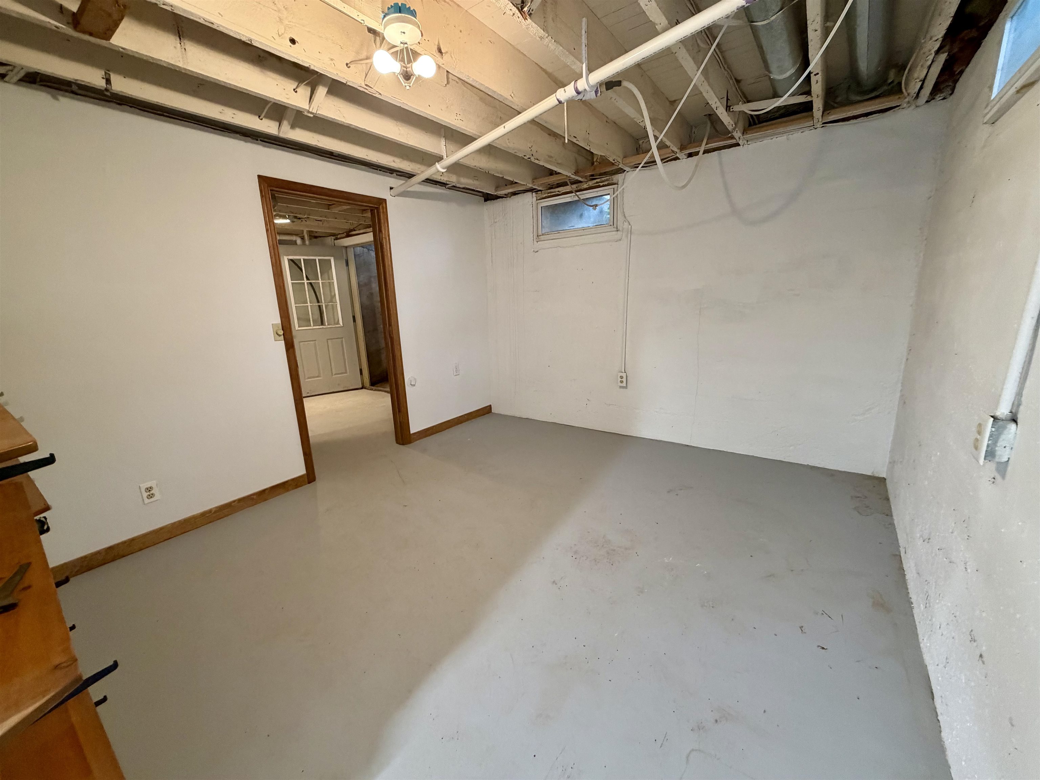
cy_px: 390
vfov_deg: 85.7
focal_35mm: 14
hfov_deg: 102.1
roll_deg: +2.7
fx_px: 421
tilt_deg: -12.8
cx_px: 520
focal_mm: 2.22
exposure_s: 1/60
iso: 320
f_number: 2.2
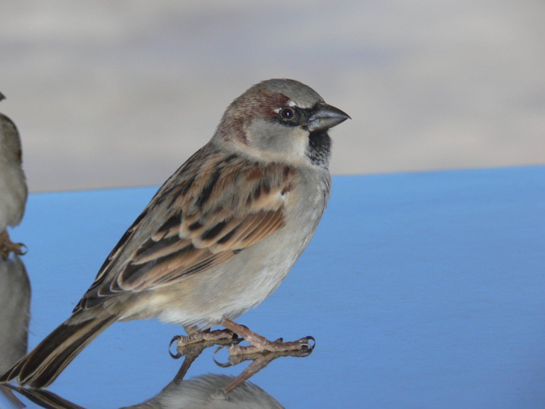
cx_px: 272
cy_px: 204
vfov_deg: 4.3
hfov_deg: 5.7
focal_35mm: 349
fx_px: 5495
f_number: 5.6
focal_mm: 73.8
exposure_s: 1/400
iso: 80
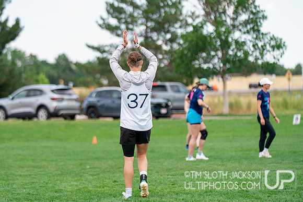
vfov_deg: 7.2
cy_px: 96
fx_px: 1614
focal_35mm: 192
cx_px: 124
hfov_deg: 10.7
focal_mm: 136
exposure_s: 1/3200
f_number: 2.8
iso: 640
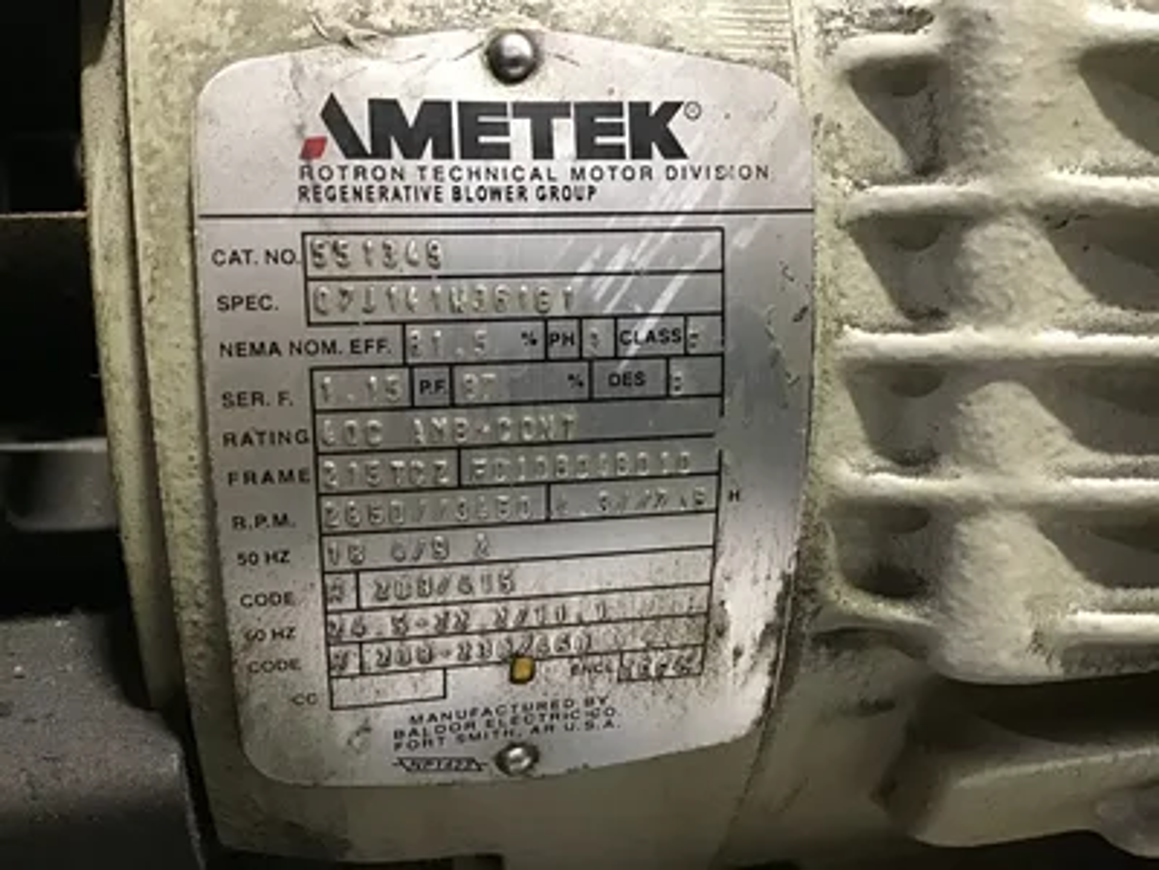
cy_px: 435
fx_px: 1038
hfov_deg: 58.4
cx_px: 580
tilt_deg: -12.2
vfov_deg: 45.4
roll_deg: +0.3
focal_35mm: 31
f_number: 2.4
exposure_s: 1/15
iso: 200
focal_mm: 3.3
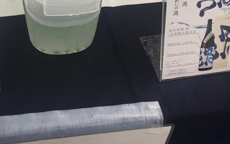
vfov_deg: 16.5
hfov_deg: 27.0
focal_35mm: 74
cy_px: -53
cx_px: 27
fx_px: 464
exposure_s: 1/15
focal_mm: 4.15
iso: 25
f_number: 2.2
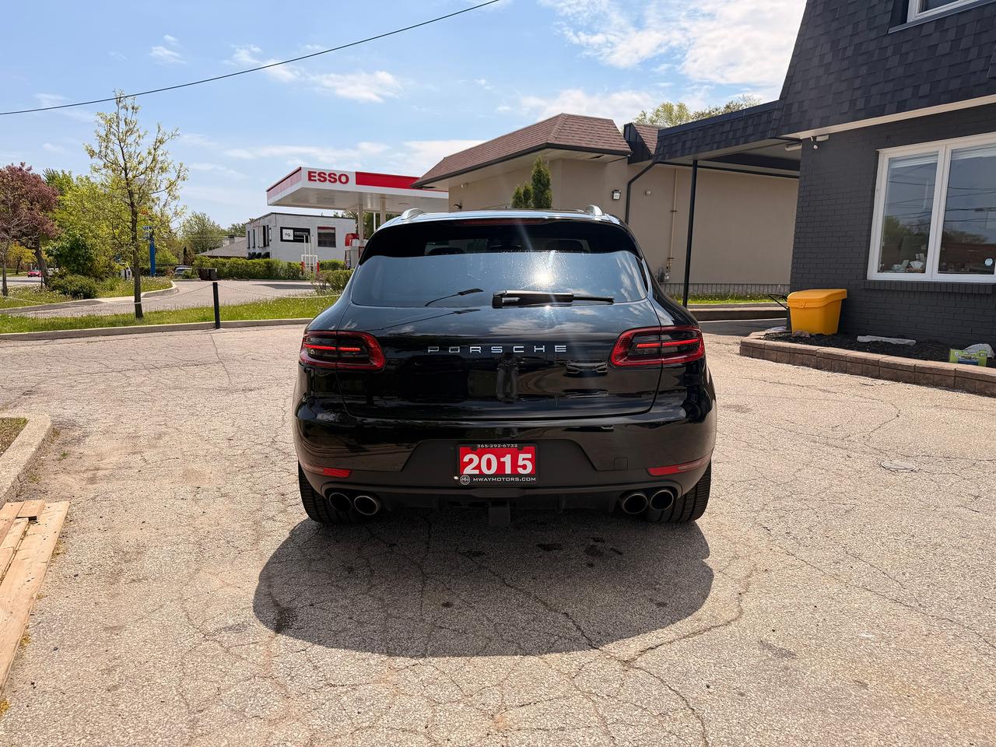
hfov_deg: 71.6
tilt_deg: -9.0
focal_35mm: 24
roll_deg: -1.2
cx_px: 498
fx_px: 691
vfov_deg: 56.8
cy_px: 374
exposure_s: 1/5319
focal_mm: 6.76
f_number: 1.78
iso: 80
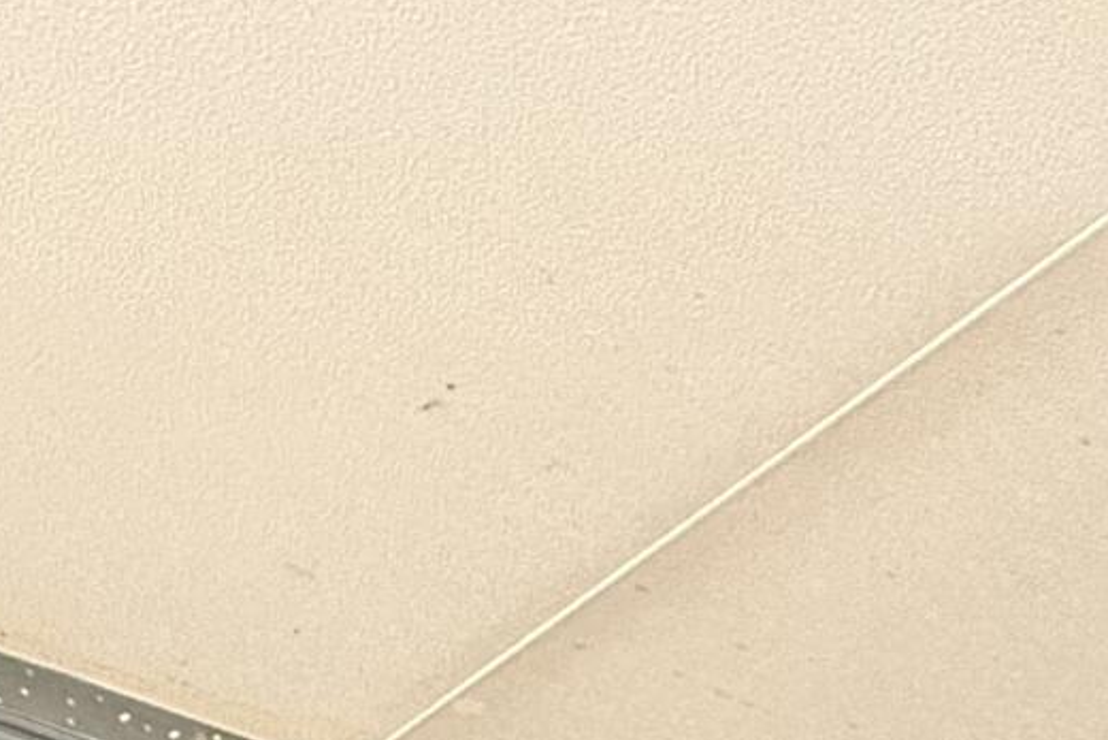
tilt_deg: +3.8
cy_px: 1960
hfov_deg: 23.6
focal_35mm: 84
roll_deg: +2.7
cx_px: 984
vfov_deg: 11.9
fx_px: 2586
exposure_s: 1/99
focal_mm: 2.22
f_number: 2.2
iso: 125
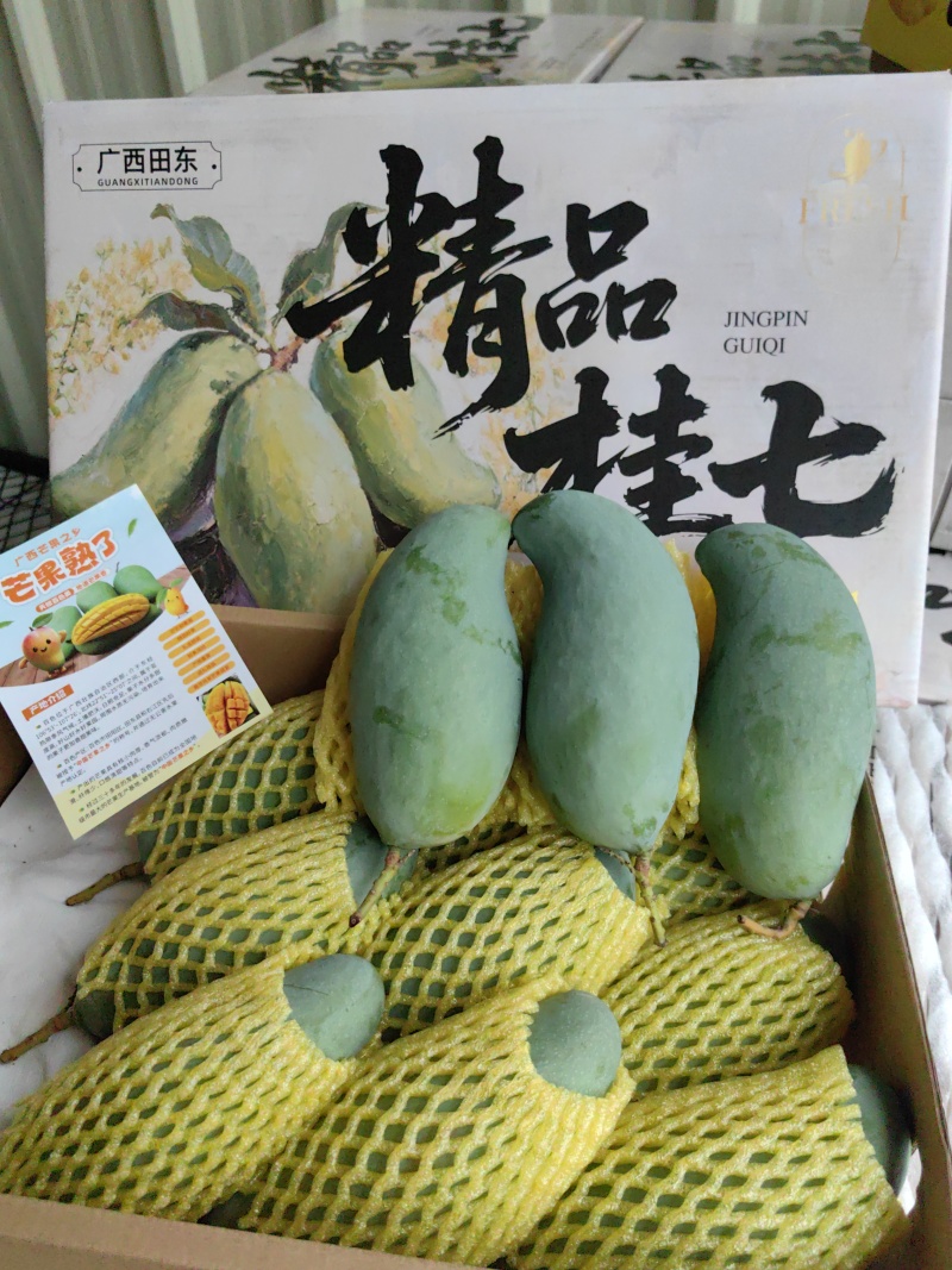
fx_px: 990
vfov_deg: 65.3
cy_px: 635
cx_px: 476
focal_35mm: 27
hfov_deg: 51.3
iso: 1250
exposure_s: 1/12987
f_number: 2
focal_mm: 5.75
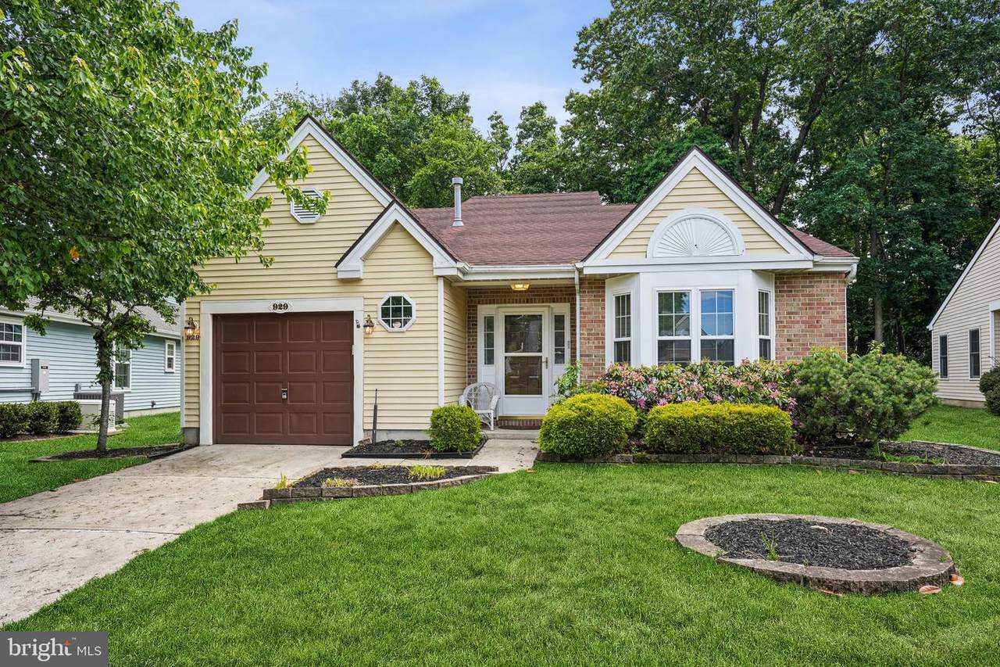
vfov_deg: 55.1
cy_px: 334
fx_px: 639
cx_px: 500
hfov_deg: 76.1
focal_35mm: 23
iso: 160
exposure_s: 1/160
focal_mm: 23
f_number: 8
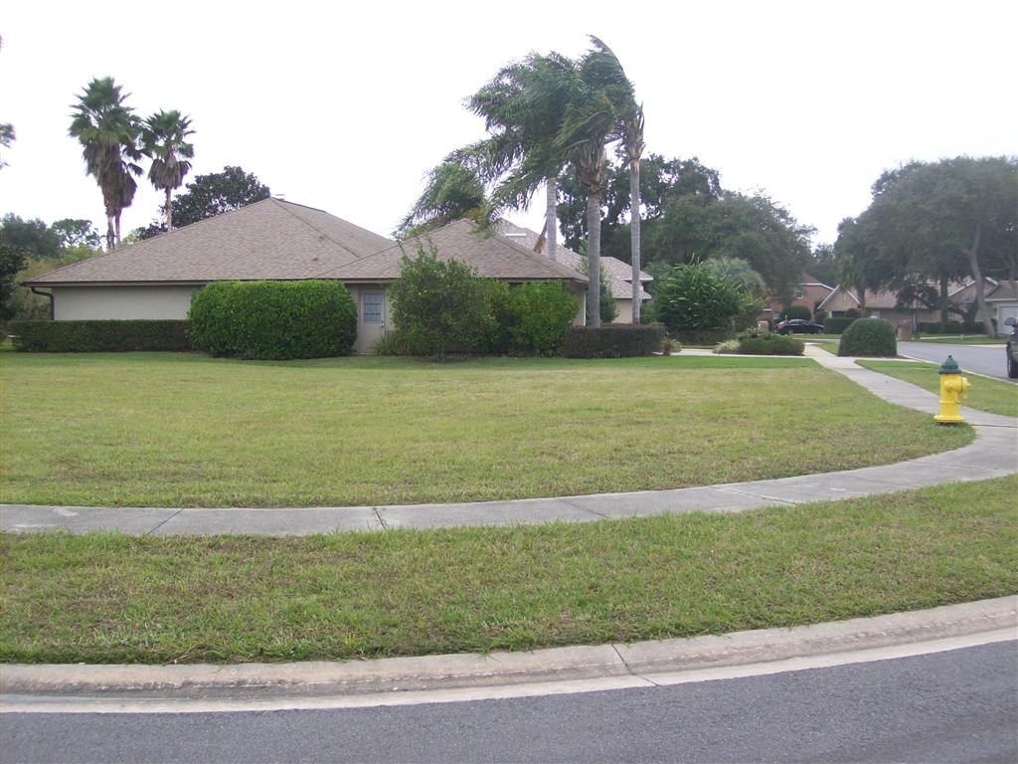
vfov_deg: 32.2
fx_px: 1323
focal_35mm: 45
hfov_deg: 42.1
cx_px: 509
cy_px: 382
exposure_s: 1/112
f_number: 3
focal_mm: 7.6
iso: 80
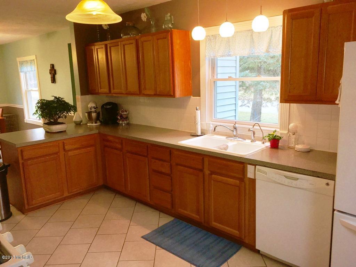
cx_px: 178
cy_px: 134
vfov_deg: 48.2
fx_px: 298
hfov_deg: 61.7
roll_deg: +0.8
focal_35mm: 29
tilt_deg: -10.7
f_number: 2.2
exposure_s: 1/33
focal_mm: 4.15
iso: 25
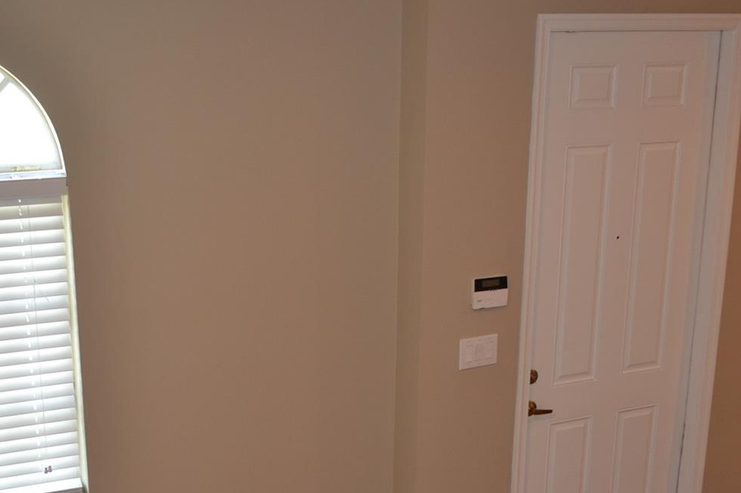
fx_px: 1111
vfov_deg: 24.8
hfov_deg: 36.9
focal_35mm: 54
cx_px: 369
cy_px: 354
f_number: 4
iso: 400
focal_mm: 22
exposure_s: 1/80
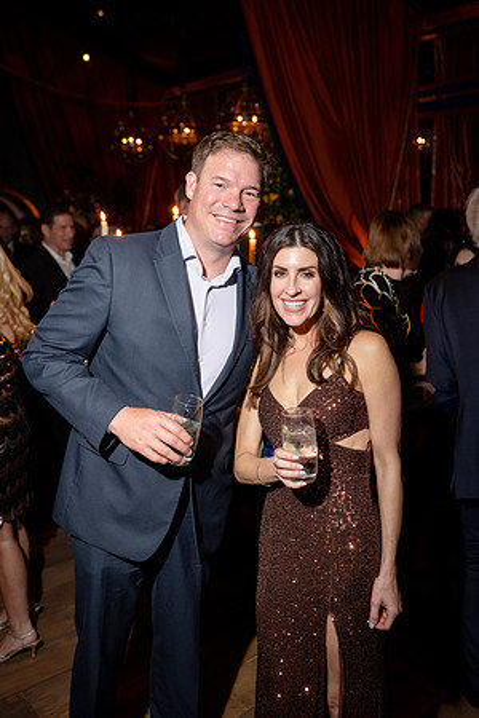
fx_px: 698
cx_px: 240
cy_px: 359
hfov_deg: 37.9
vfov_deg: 54.4
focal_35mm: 35
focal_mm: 35
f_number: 3.2
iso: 640
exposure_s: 1/100
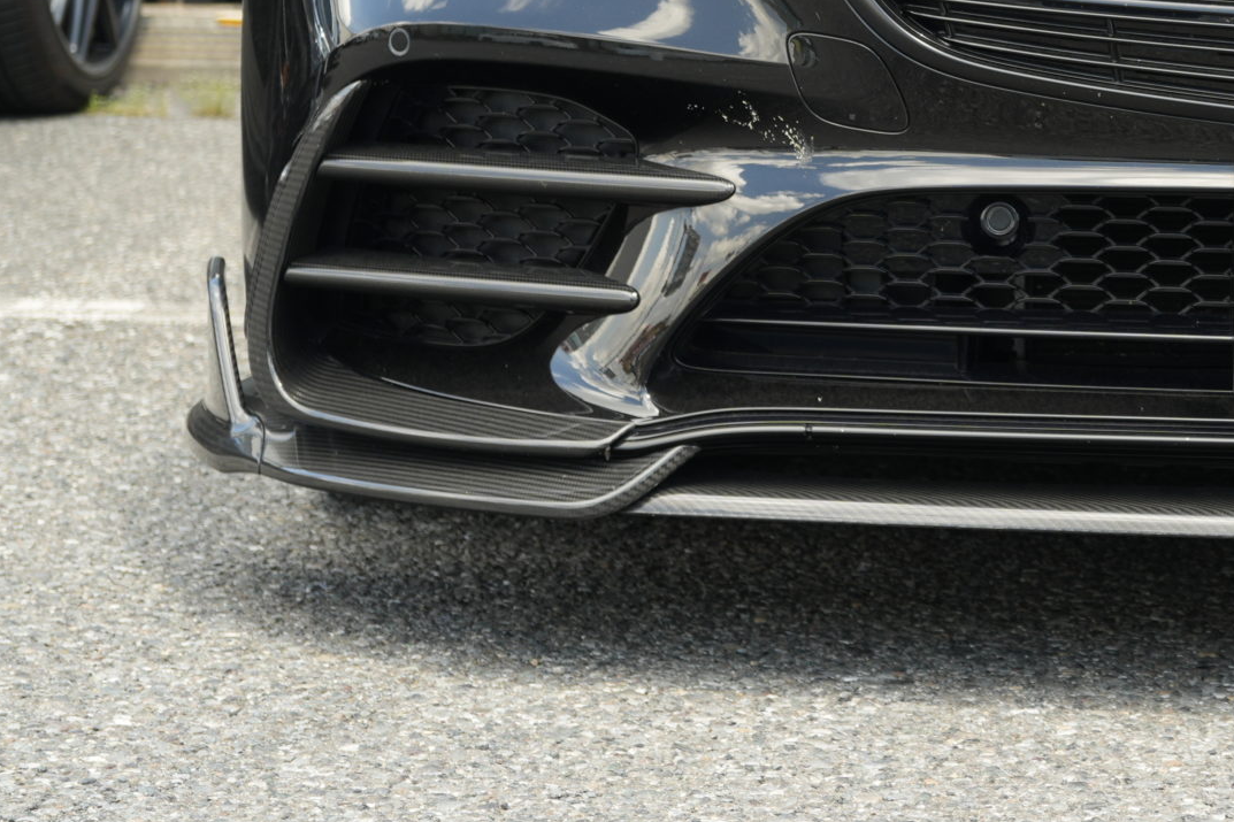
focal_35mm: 136
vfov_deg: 10.0
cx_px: 1431
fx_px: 4661
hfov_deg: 14.6
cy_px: -43
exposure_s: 1/60
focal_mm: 57
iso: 160
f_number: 5.6
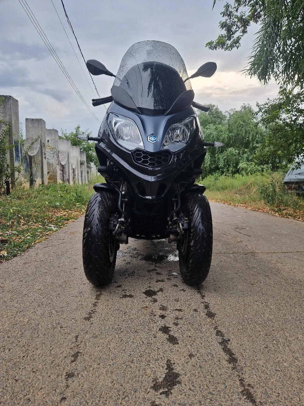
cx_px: 152
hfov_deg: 58.9
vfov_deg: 73.9
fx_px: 269
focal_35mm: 23
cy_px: 203
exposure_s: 1/370
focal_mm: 5.4
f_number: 1.8
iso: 50
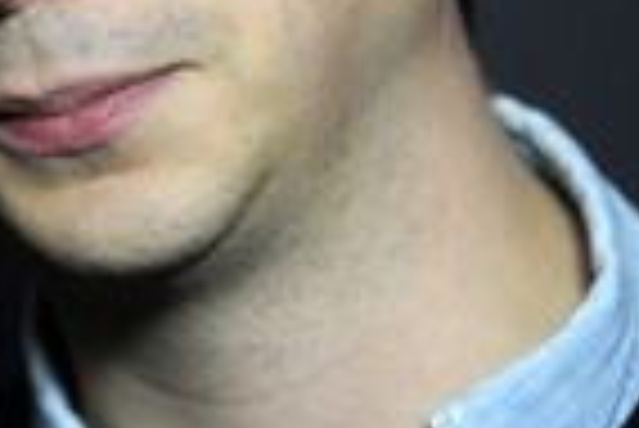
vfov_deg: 3.0
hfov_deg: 4.5
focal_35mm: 459
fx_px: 8155
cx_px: -176
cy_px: -32
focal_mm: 145
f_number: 4
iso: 1600
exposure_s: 1/250
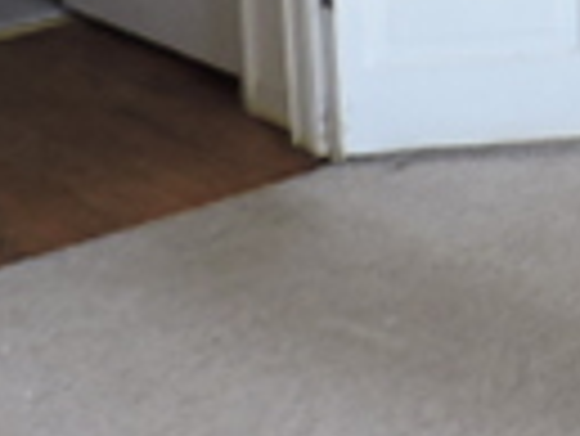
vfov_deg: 11.6
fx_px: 1996
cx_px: 1039
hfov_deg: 14.6
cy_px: -346
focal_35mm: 119
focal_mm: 4.3
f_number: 3
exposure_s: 1/30
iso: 250
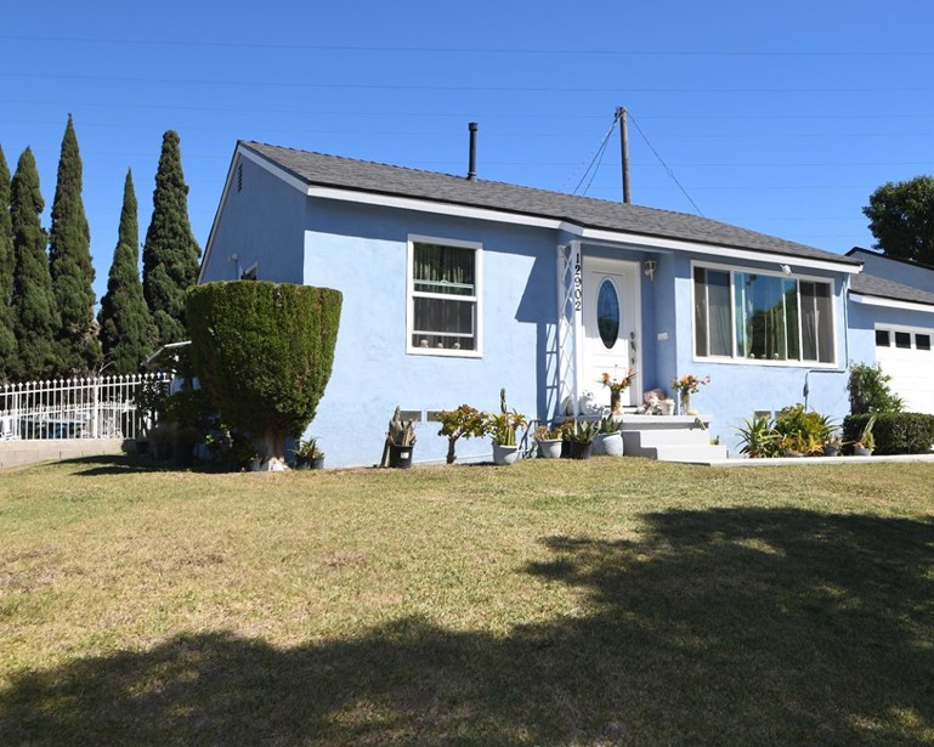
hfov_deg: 58.1
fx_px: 829
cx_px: 583
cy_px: 360
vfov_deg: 48.5
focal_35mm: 30
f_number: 9
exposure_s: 1/250
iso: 100
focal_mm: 16
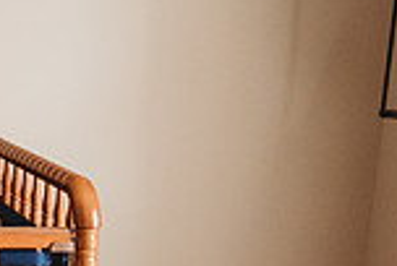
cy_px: 236
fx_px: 1050
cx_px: -274
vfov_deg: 14.3
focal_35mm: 95
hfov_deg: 18.0
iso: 1600
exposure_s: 1/160
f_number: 2.2
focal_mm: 24
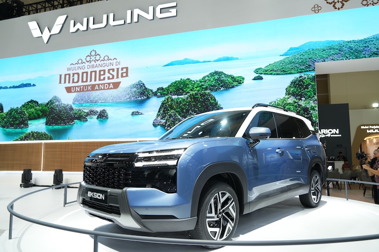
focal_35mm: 24
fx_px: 253
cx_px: 190
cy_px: 126
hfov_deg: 73.7
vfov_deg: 53.1
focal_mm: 24
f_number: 3.5
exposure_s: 1/100
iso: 250
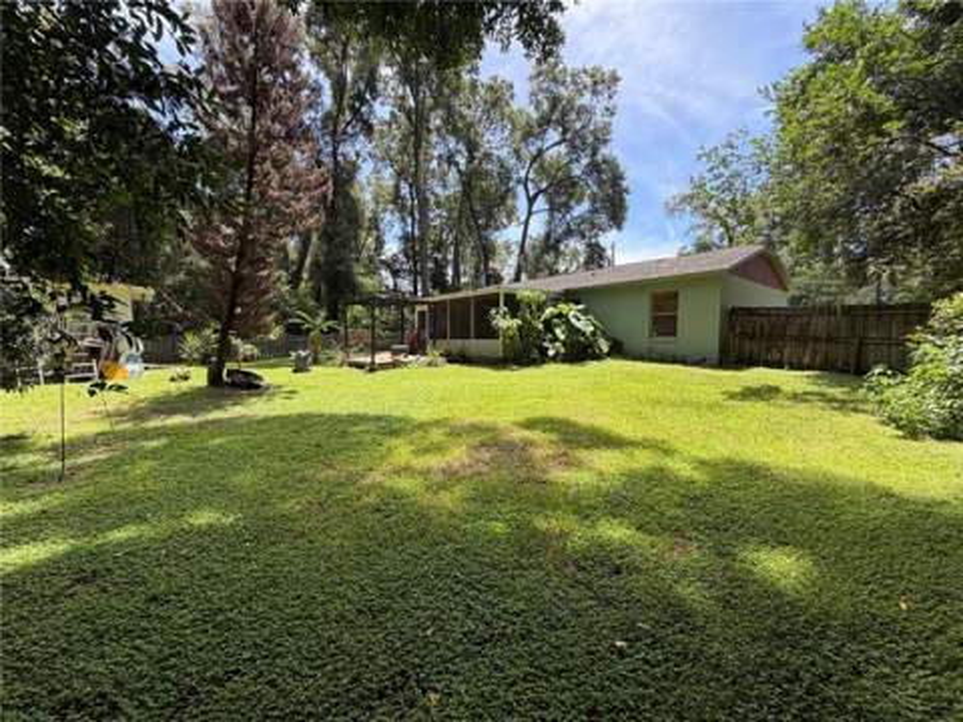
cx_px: 482
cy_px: 361
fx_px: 389
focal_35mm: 14
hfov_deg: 102.1
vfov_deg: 85.7
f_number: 2.2
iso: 64
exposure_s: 1/502
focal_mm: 2.22
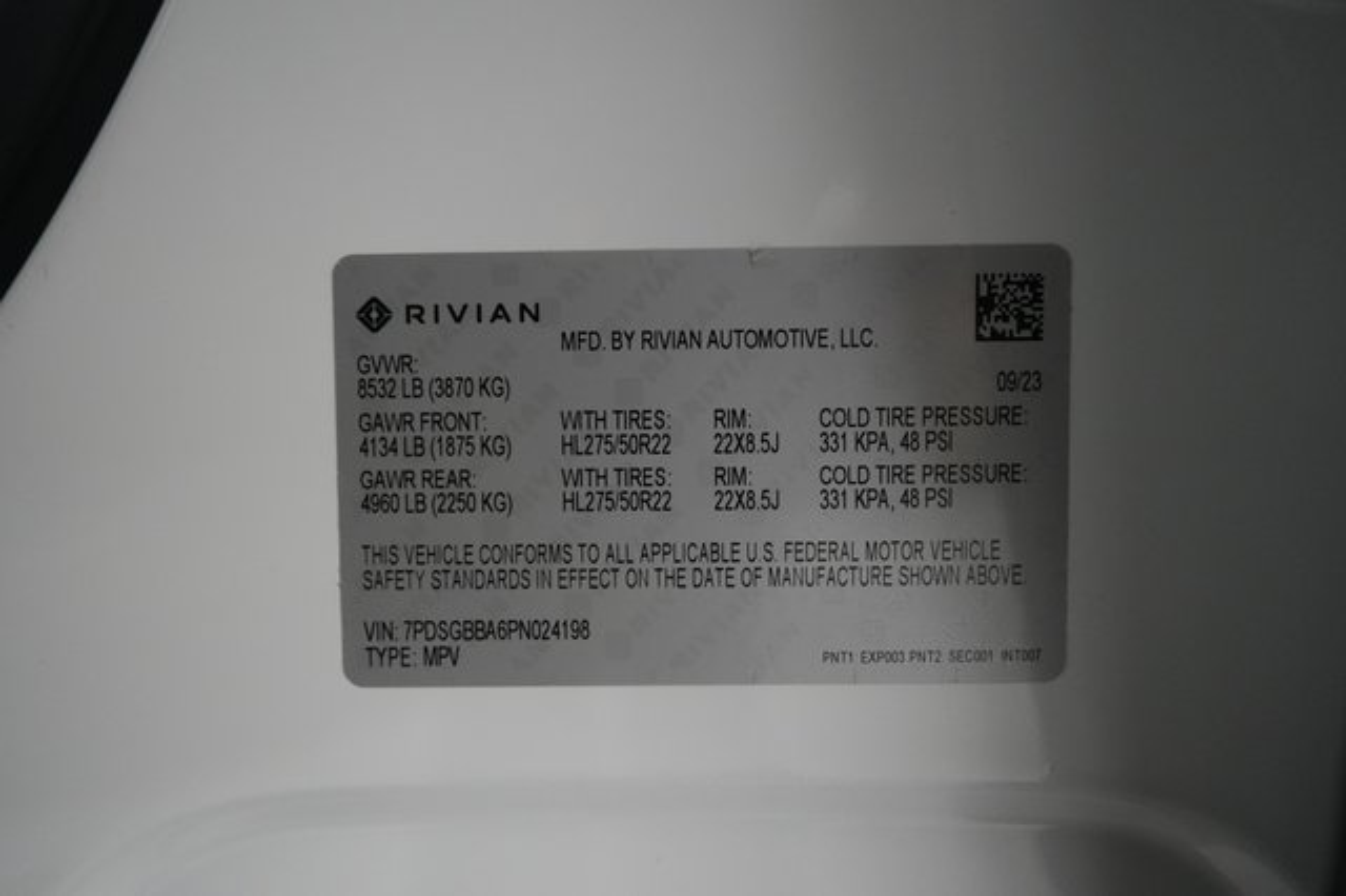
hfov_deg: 71.5
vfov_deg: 51.2
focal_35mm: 25
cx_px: 673
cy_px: 448
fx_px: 934
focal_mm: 25
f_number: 2.8
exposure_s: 1/160
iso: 5000
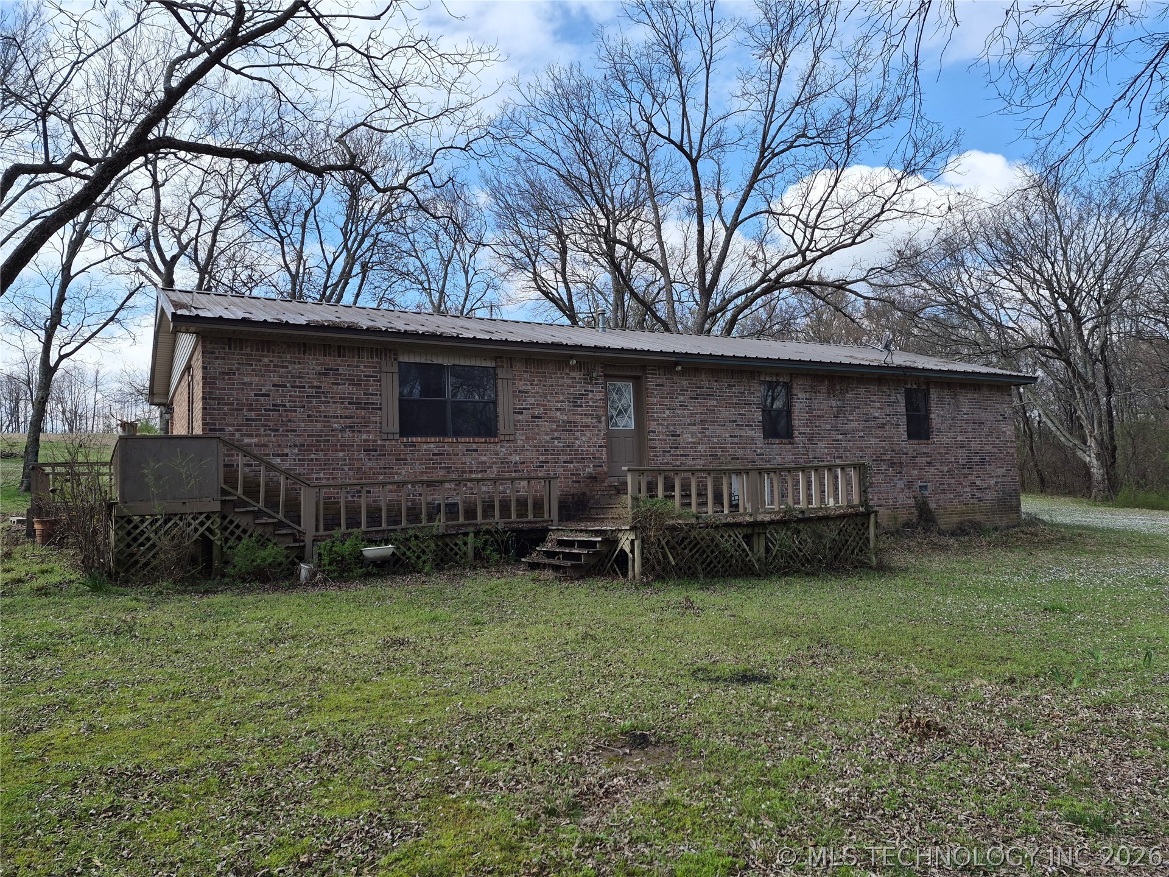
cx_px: 584
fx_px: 777
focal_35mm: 23
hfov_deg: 73.9
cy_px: 438
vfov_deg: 58.9
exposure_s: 1/3832
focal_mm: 5.4
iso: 80
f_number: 1.8
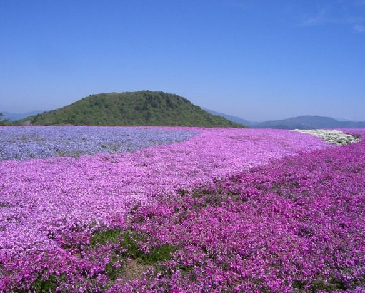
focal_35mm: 40
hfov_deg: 45.8
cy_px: 146
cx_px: 184
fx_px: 432
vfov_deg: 37.4
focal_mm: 6.2
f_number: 4.3
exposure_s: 1/640
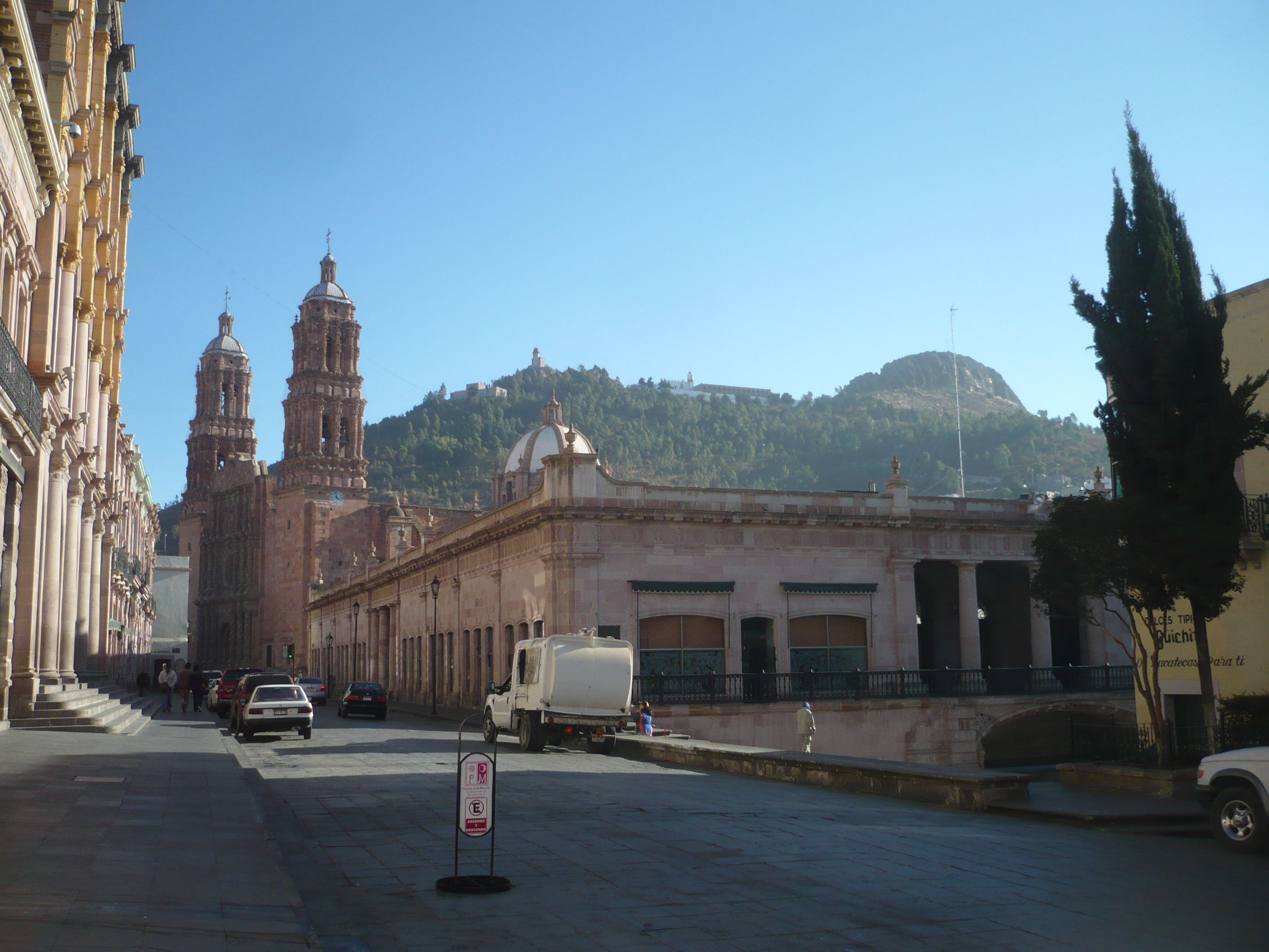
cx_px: 634
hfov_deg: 52.6
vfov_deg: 40.7
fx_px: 1283
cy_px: 476
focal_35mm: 35
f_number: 2.8
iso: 100
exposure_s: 1/1000
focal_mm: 5.8
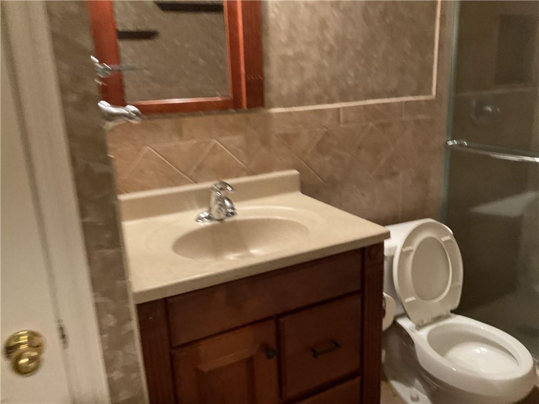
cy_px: 202
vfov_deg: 48.2
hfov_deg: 61.7
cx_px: 270
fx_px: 452
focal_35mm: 29
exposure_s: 1/30
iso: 320
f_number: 1.8
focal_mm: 3
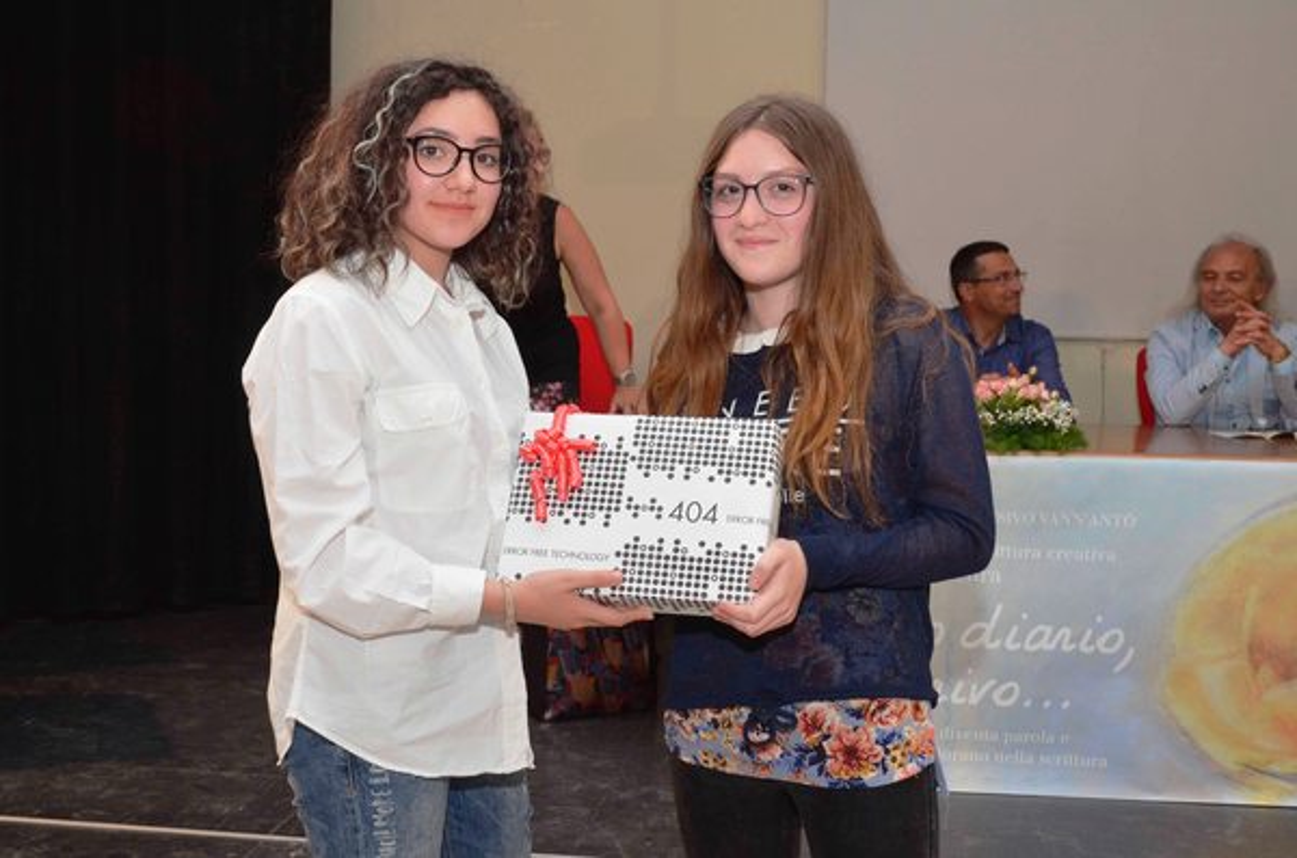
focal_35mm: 40
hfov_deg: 48.0
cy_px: 429
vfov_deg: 32.8
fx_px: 1456
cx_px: 648
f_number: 6.7
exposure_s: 1/100
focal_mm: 27
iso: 900
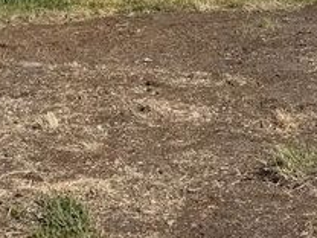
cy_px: -21
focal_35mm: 118
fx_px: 1081
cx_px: 255
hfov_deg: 16.6
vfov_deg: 12.4
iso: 80
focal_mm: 6.76
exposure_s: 1/6173
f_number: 1.78
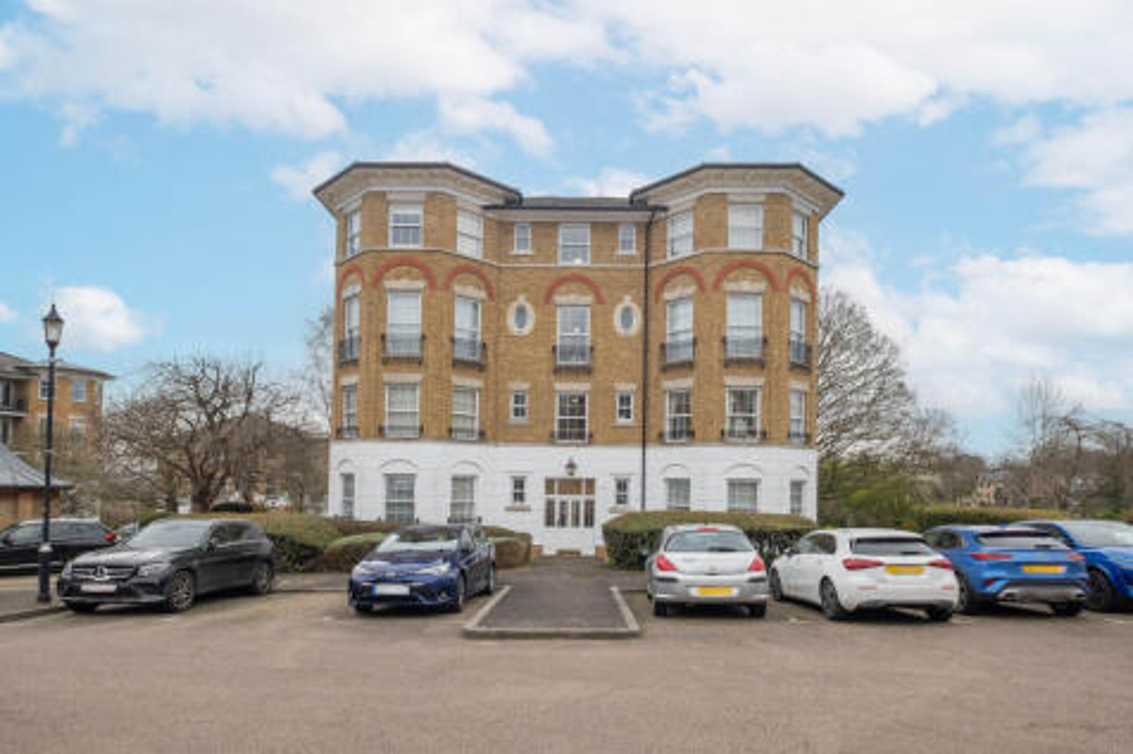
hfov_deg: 84.0
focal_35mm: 20
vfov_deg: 61.9
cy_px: 377
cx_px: 566
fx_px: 629
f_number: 4
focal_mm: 13.2
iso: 400
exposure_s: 1/800
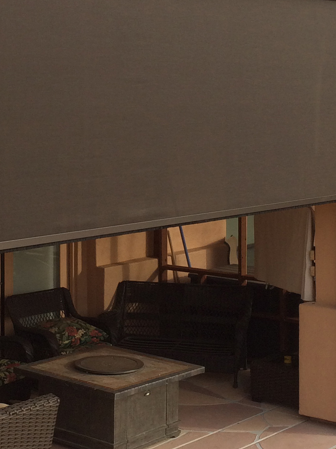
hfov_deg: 19.8
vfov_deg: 26.3
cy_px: 255
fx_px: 958
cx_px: 111
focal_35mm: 74
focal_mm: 4.15
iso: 32
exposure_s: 1/977
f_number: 2.2
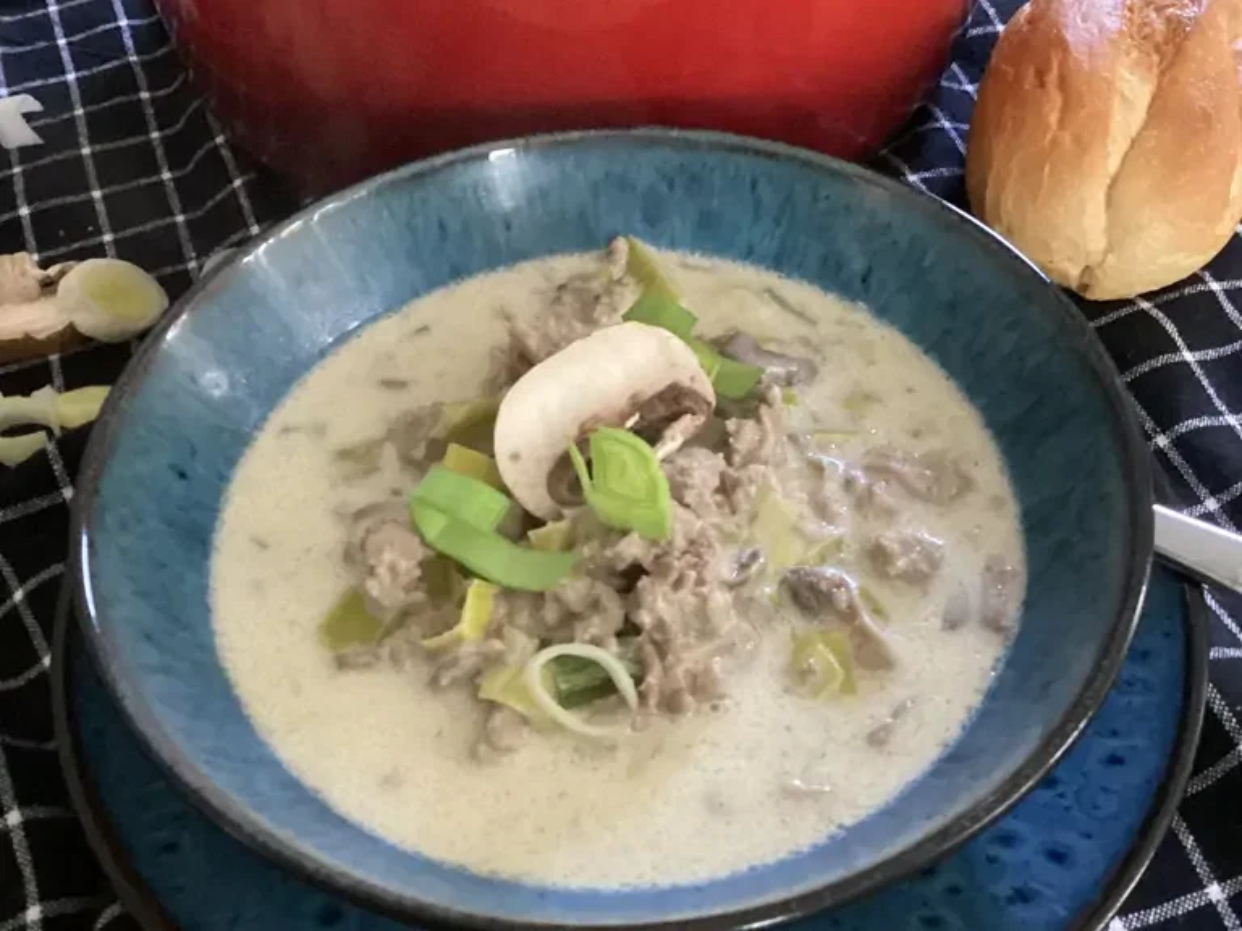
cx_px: 621
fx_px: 1112
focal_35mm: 31
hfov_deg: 58.4
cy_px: 466
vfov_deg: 45.4
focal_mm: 3.3
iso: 640
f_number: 2.4
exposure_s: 1/30
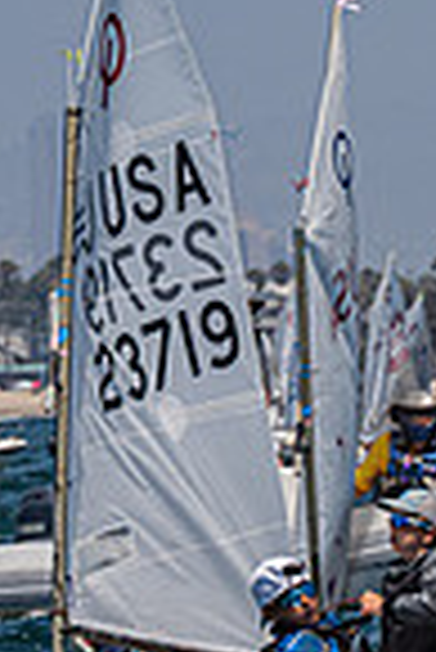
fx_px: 13809
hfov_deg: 1.8
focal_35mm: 762
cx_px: 1078
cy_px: 745
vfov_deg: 2.7
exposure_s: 1/1250
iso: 250
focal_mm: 150
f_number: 7.1
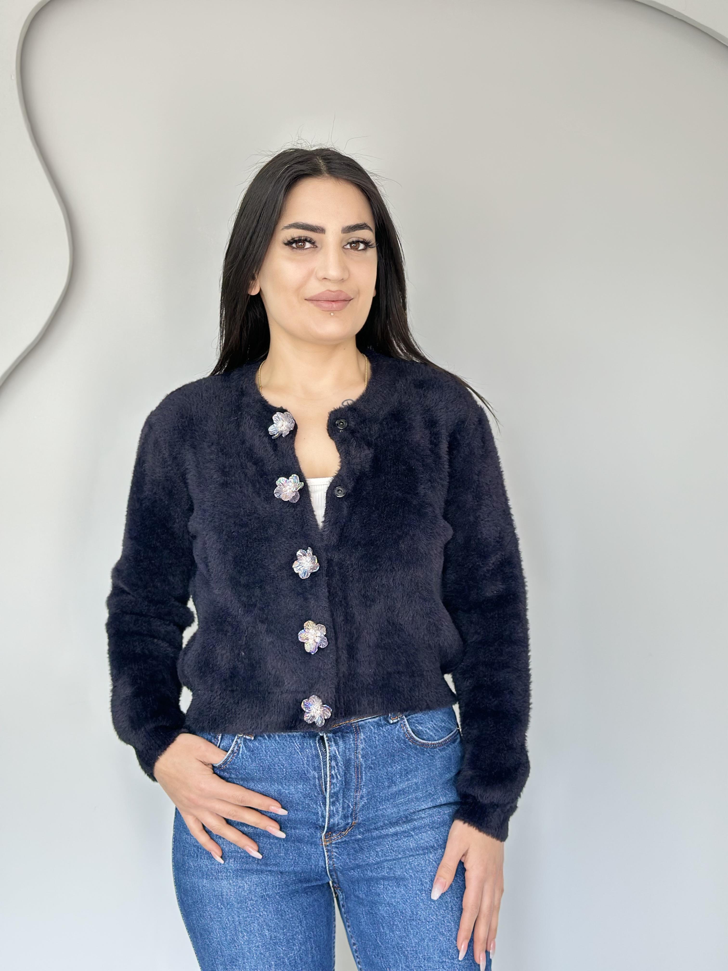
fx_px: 1346
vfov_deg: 39.7
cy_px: 486
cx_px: 364
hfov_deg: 30.3
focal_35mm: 48
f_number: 1.78
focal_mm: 6.86
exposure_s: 1/100
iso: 80
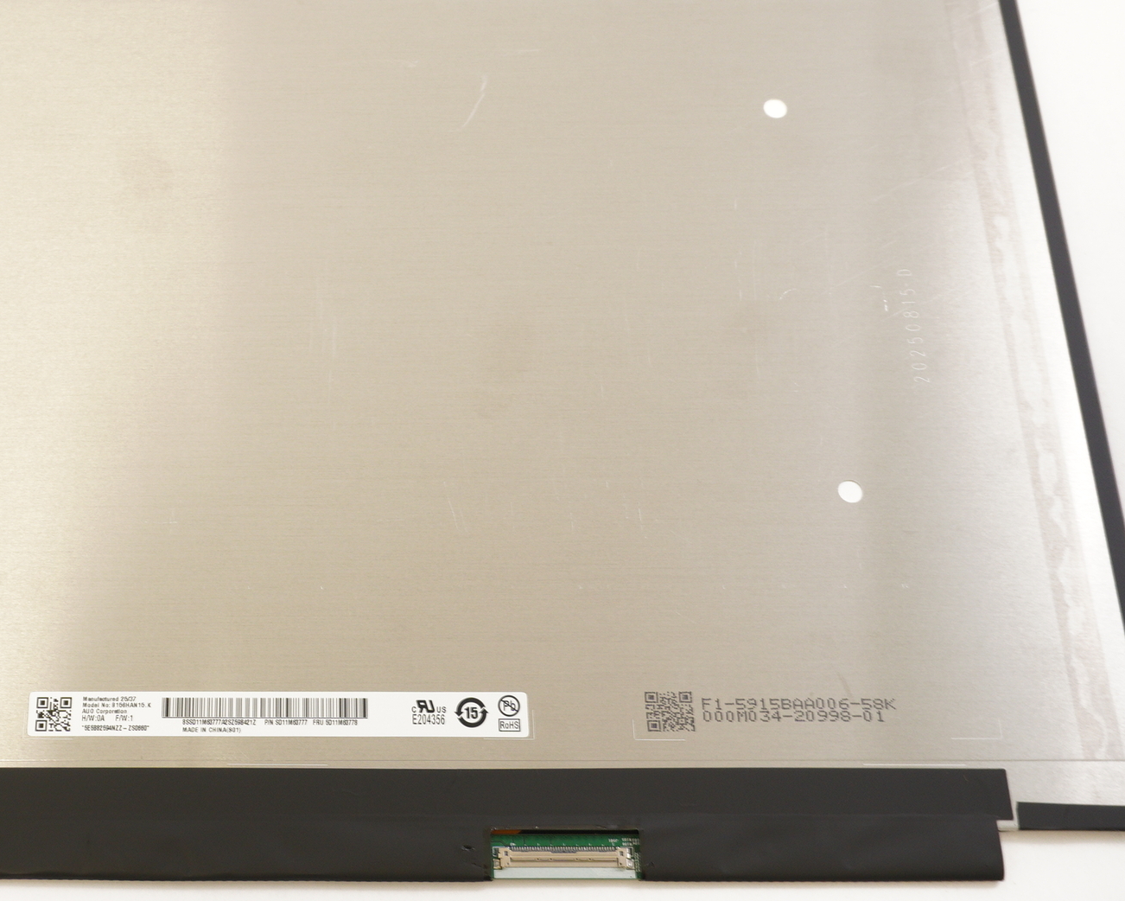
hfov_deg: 33.9
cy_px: 378
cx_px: 253
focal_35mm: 54
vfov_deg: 28.1
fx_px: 1798
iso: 500
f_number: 5.6
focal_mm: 20
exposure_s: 1/13
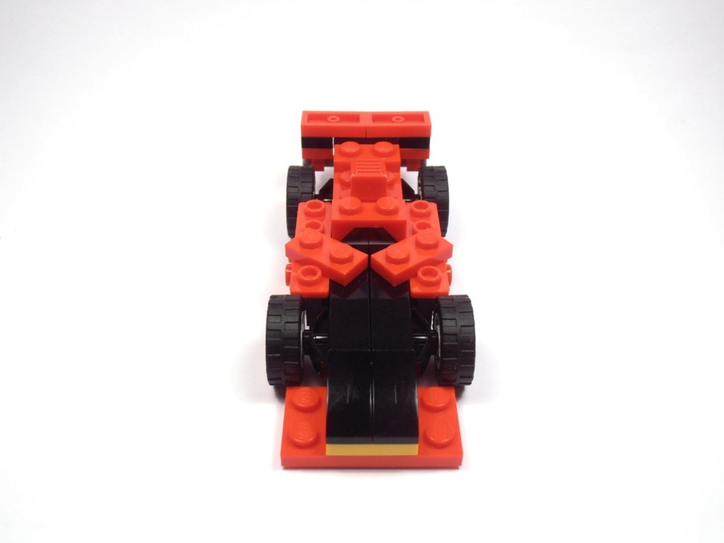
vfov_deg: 38.7
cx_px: 362
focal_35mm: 37
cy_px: 272
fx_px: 774
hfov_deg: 50.1
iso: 80
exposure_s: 1/80
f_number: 3.9
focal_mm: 6.61
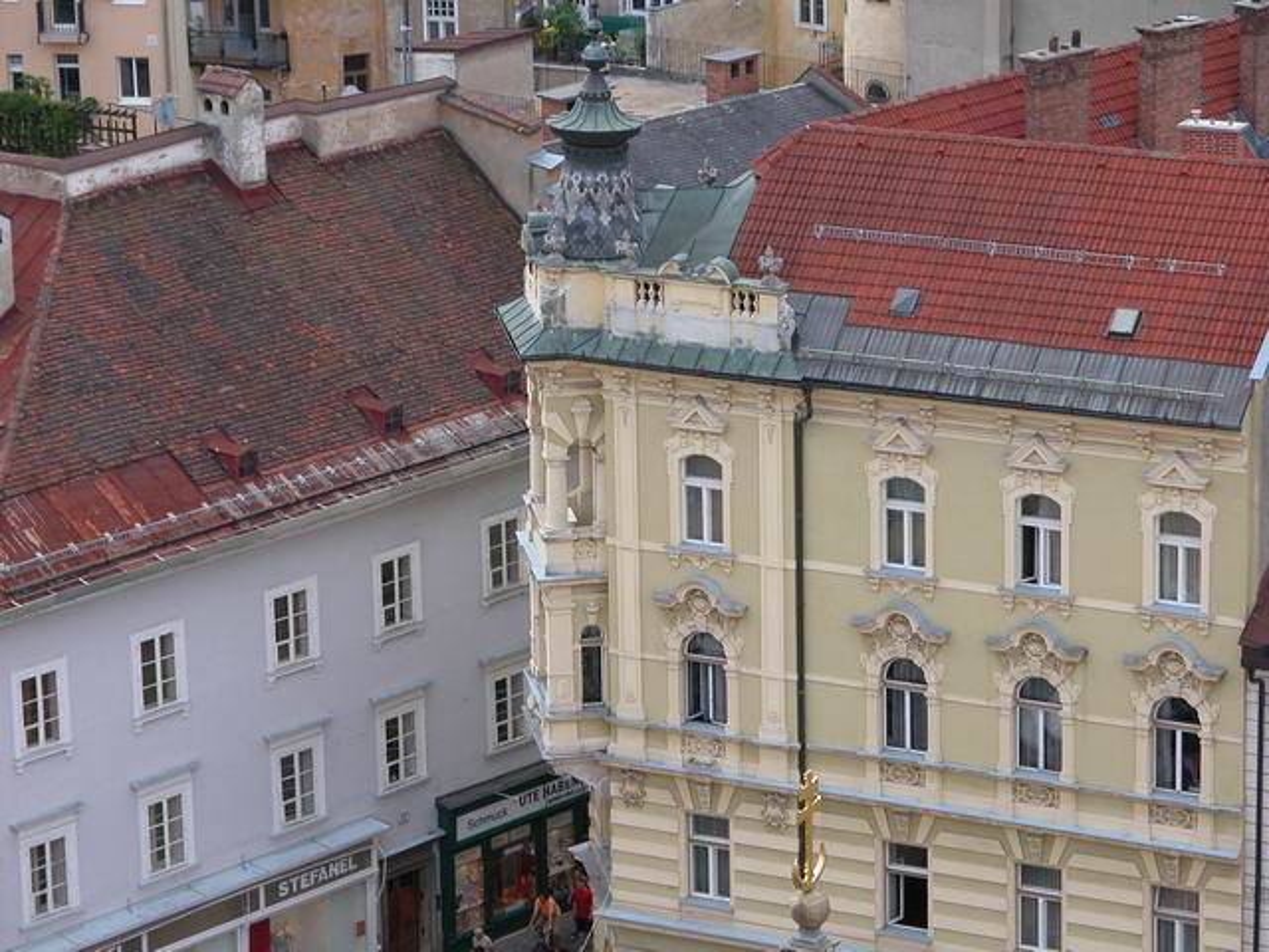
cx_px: 634
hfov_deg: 13.3
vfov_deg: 10.0
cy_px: 476
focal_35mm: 148
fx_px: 5426
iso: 100
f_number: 4.9
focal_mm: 37.7
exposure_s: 1/280
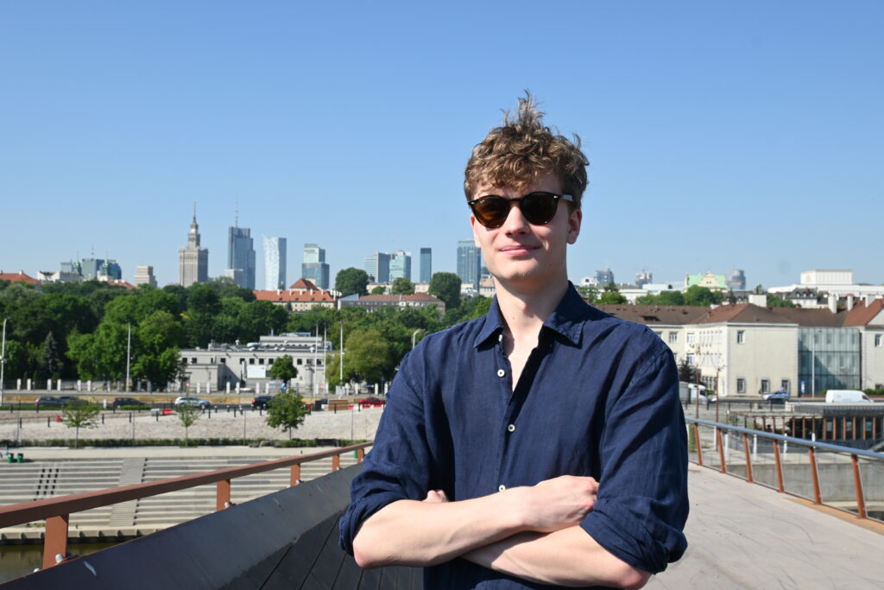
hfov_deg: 47.1
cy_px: 295
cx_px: 442
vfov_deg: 32.5
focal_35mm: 41
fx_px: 1013
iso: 100
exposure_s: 1/400
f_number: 7.1
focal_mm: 27.5
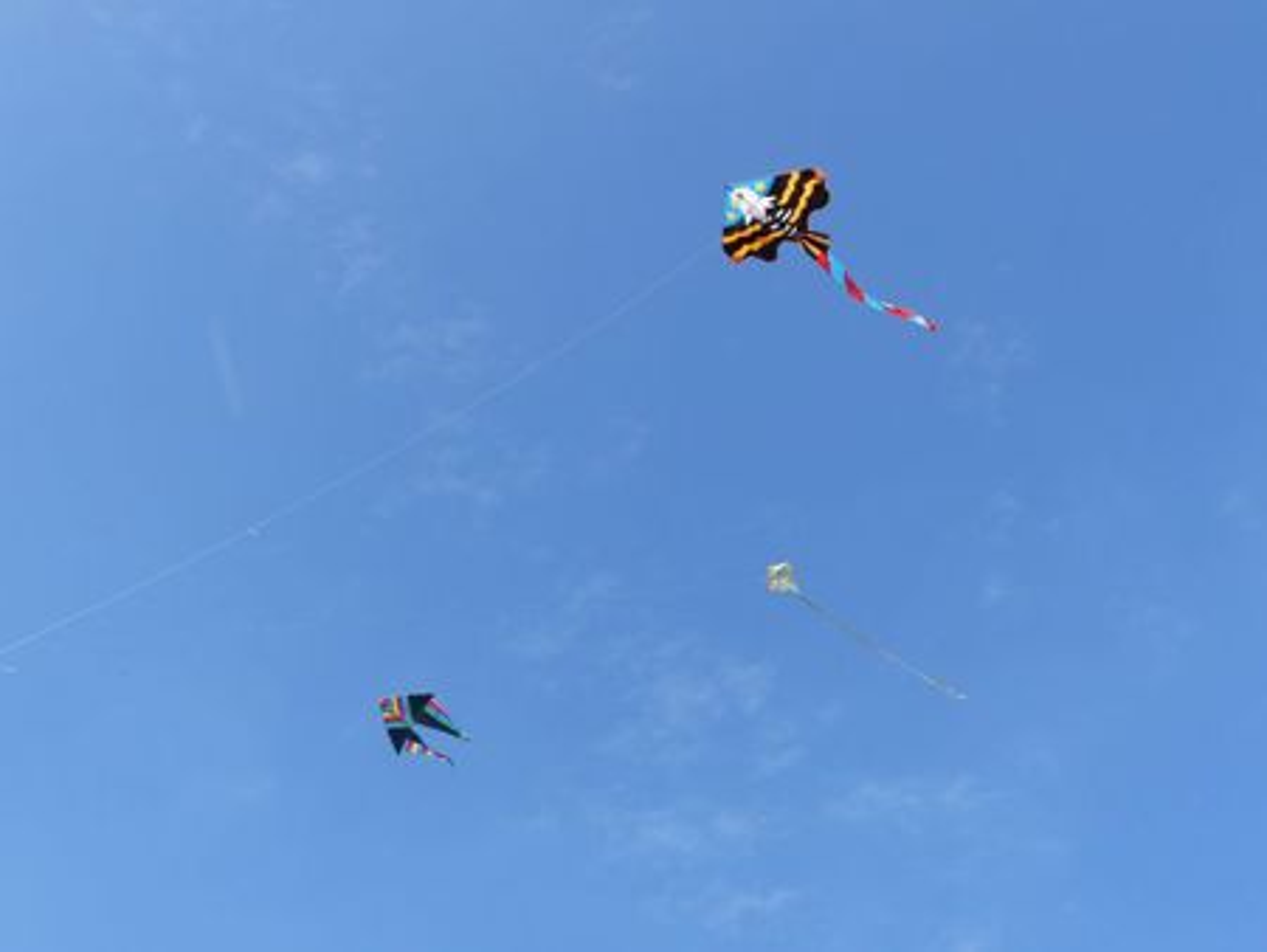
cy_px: 476
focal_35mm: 47
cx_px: 634
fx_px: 1721
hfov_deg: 40.4
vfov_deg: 30.9
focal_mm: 8.1
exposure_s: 1/640
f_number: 4
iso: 100
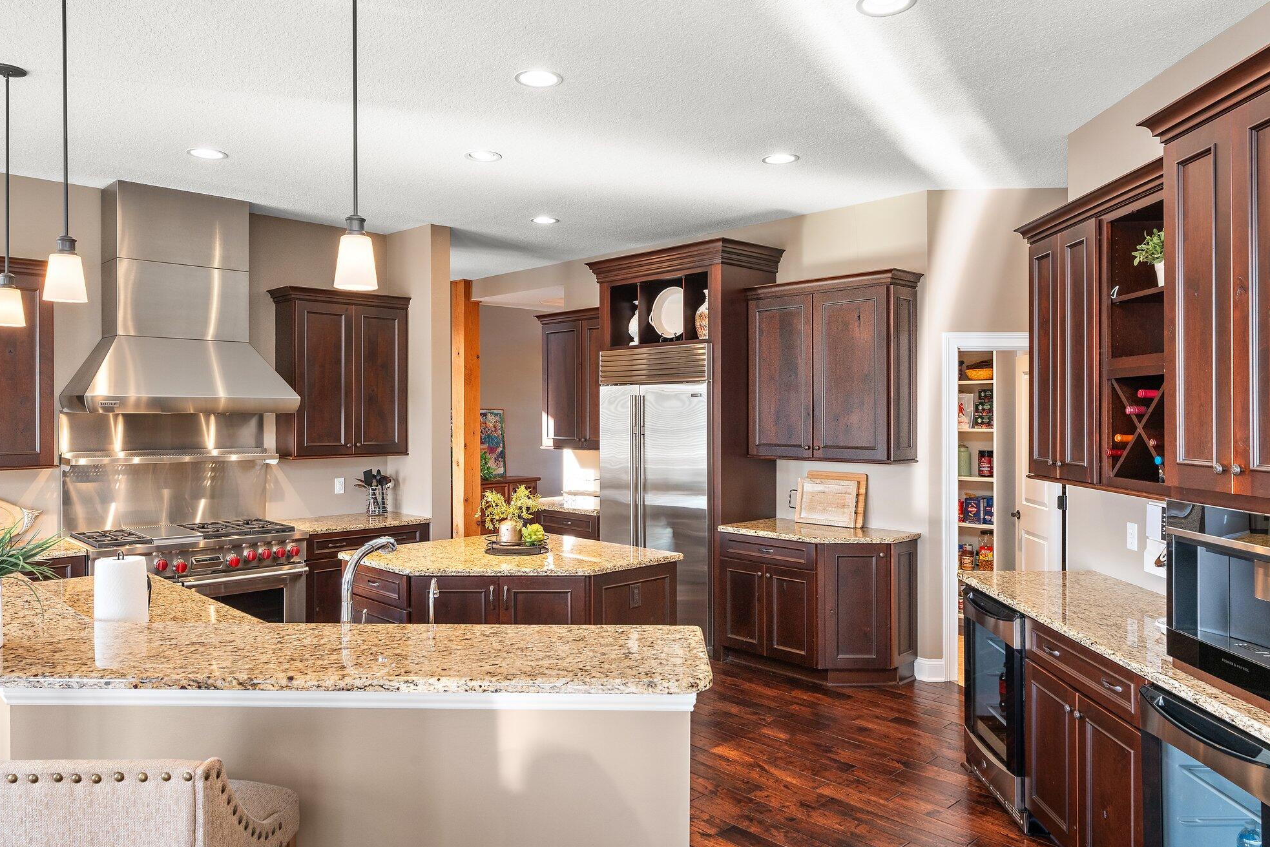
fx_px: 882
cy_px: 419
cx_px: 635
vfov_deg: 51.3
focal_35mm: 25
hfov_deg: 71.5
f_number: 10
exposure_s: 1/6
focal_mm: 24
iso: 800
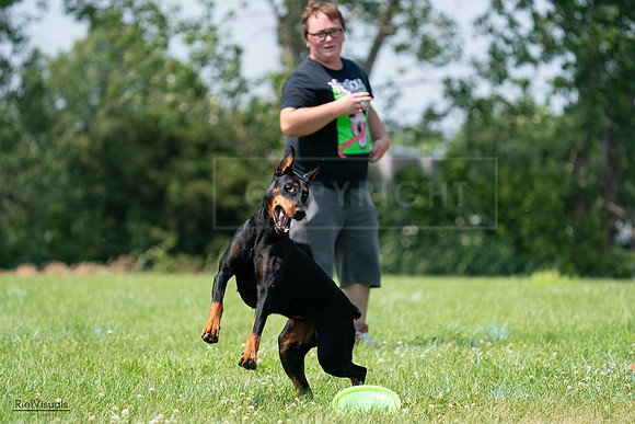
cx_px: 318
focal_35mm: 270
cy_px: 212
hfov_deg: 7.6
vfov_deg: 5.1
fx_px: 4763
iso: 1600
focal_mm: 270
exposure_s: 1/4000
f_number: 5.6
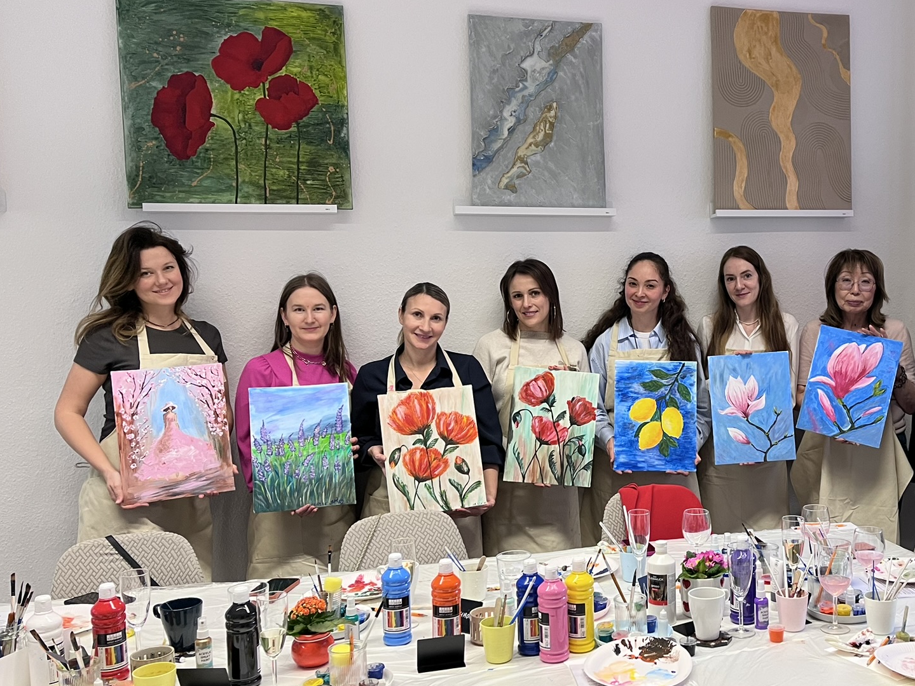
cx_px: 645
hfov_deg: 48.8
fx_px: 978
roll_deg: +1.0
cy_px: 353
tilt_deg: -5.3
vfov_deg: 38.7
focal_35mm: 37
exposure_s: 1/61
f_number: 1.6
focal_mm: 5.1
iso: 125
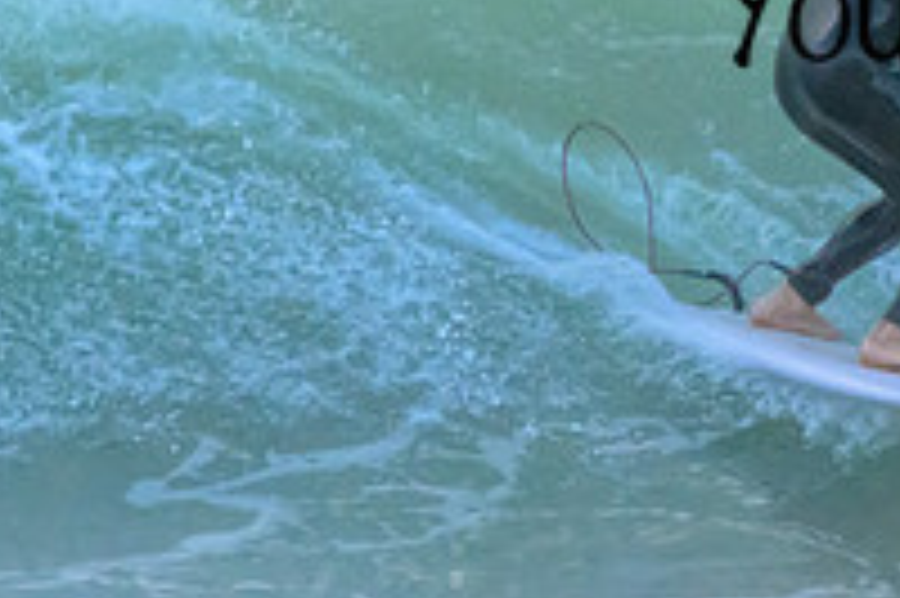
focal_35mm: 1974
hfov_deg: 1.0
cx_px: 1179
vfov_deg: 0.7
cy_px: -43
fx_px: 49308
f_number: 11
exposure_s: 1/2000
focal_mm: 680
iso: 5600
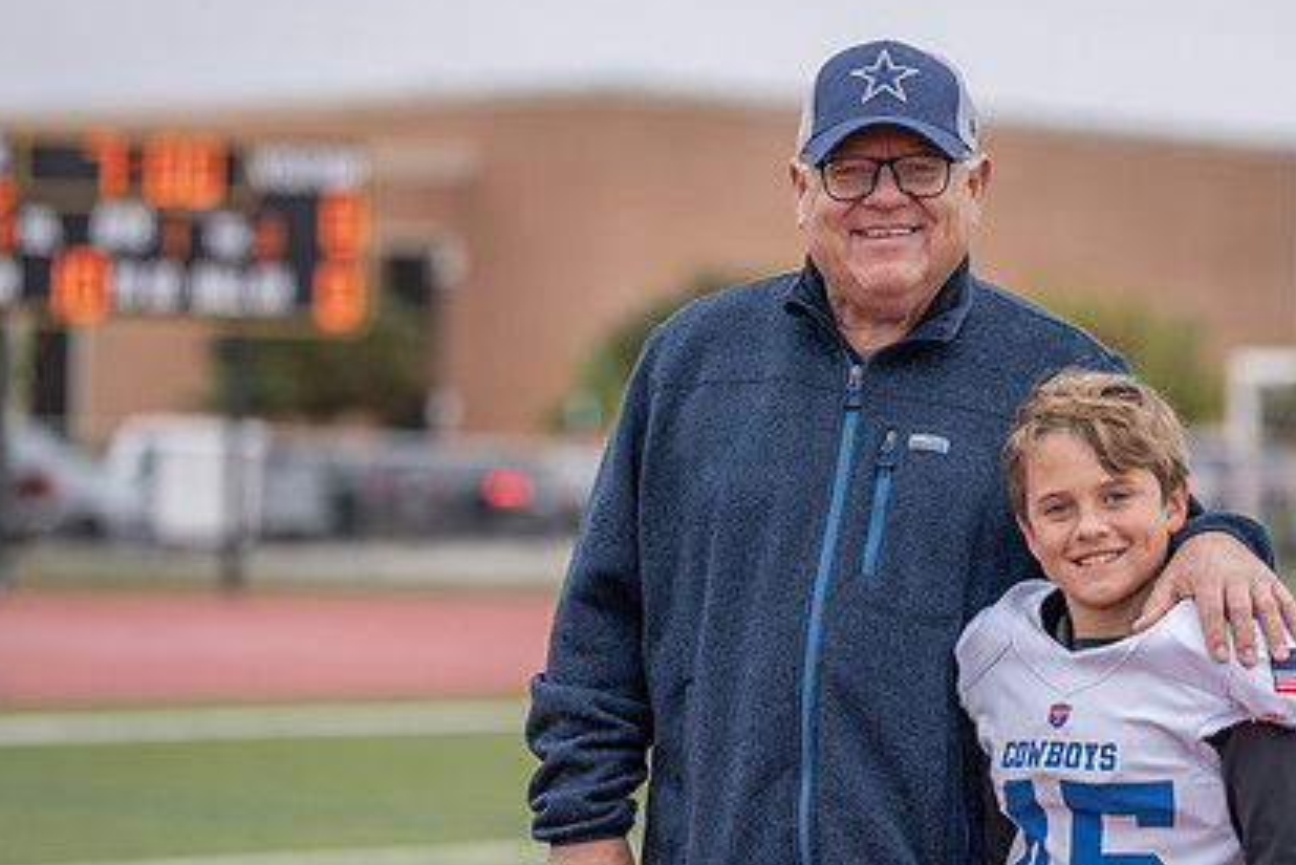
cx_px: 852
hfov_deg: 11.7
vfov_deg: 7.8
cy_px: 467
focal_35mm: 176
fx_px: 6338
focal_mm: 125
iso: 100
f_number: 2.8
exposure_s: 1/500
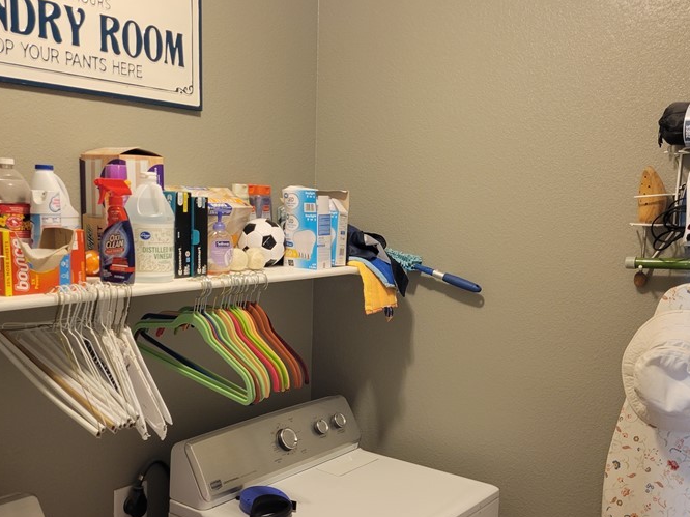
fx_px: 797
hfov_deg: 46.8
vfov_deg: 35.7
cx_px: 319
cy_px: 331
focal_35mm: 40
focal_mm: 5.4
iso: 200
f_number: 1.8
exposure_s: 1/40
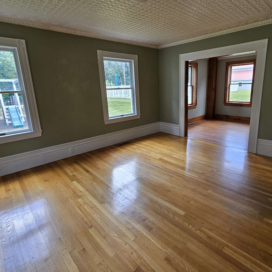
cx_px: 155
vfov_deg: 80.6
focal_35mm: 18
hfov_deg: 80.3
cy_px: 128
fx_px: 160
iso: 100
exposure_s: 1/120
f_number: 2.2
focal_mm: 2.2
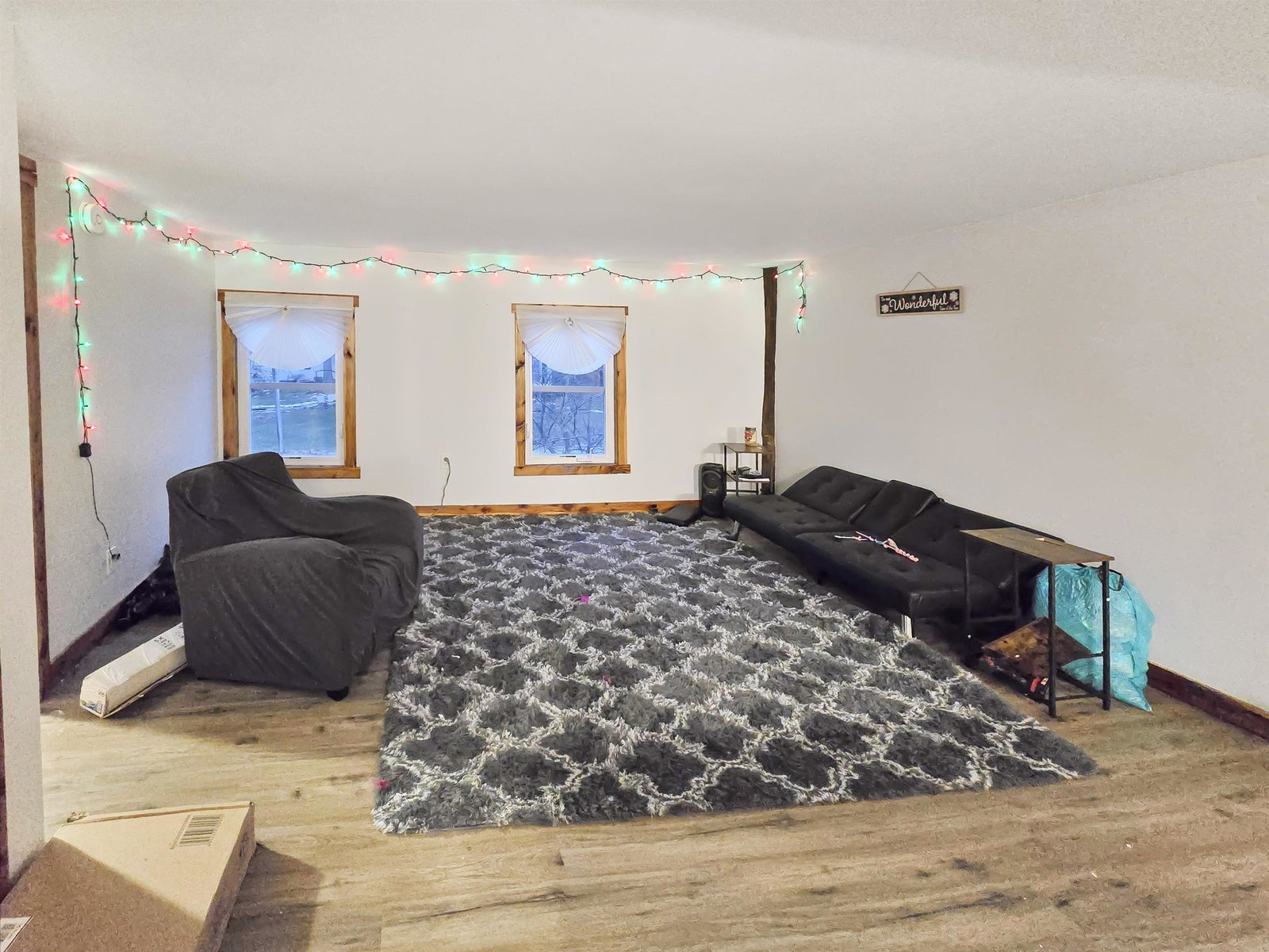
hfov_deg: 106.2
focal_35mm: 13
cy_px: 476
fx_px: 477
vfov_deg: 89.9
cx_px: 634
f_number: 2.2
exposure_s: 1/60
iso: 1600
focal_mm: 2.2
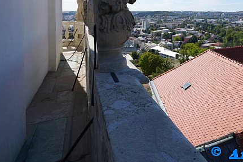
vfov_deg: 44.9
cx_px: 163
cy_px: 15
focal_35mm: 26
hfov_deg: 67.4
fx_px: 176
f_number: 9
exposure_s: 1/250
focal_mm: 14
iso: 100
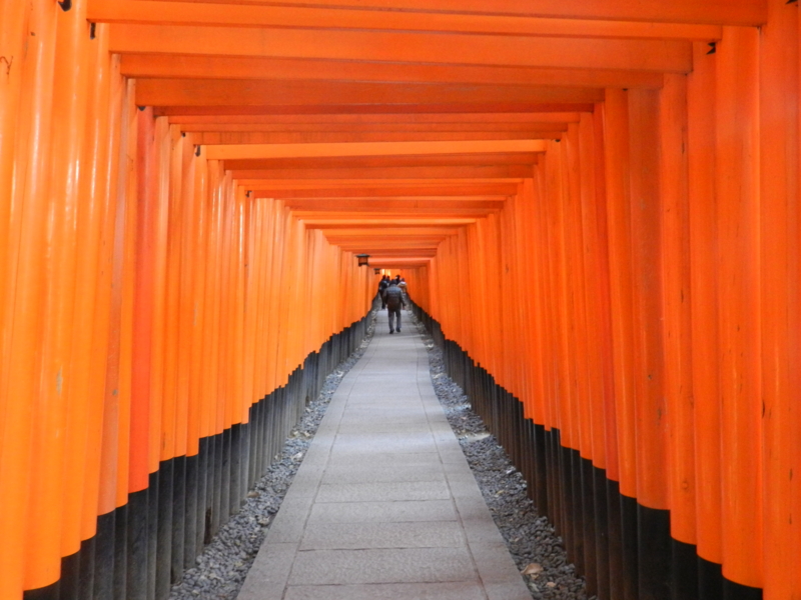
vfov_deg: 44.2
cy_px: 300
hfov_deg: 56.8
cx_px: 400
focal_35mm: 32
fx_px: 740
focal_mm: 5.6
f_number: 4
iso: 800
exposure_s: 1/15
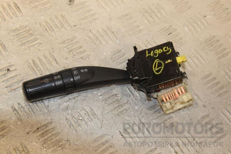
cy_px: 77
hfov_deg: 31.9
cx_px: 116
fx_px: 404
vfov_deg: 21.6
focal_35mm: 63
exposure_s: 1/200
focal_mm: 42
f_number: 9
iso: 1600
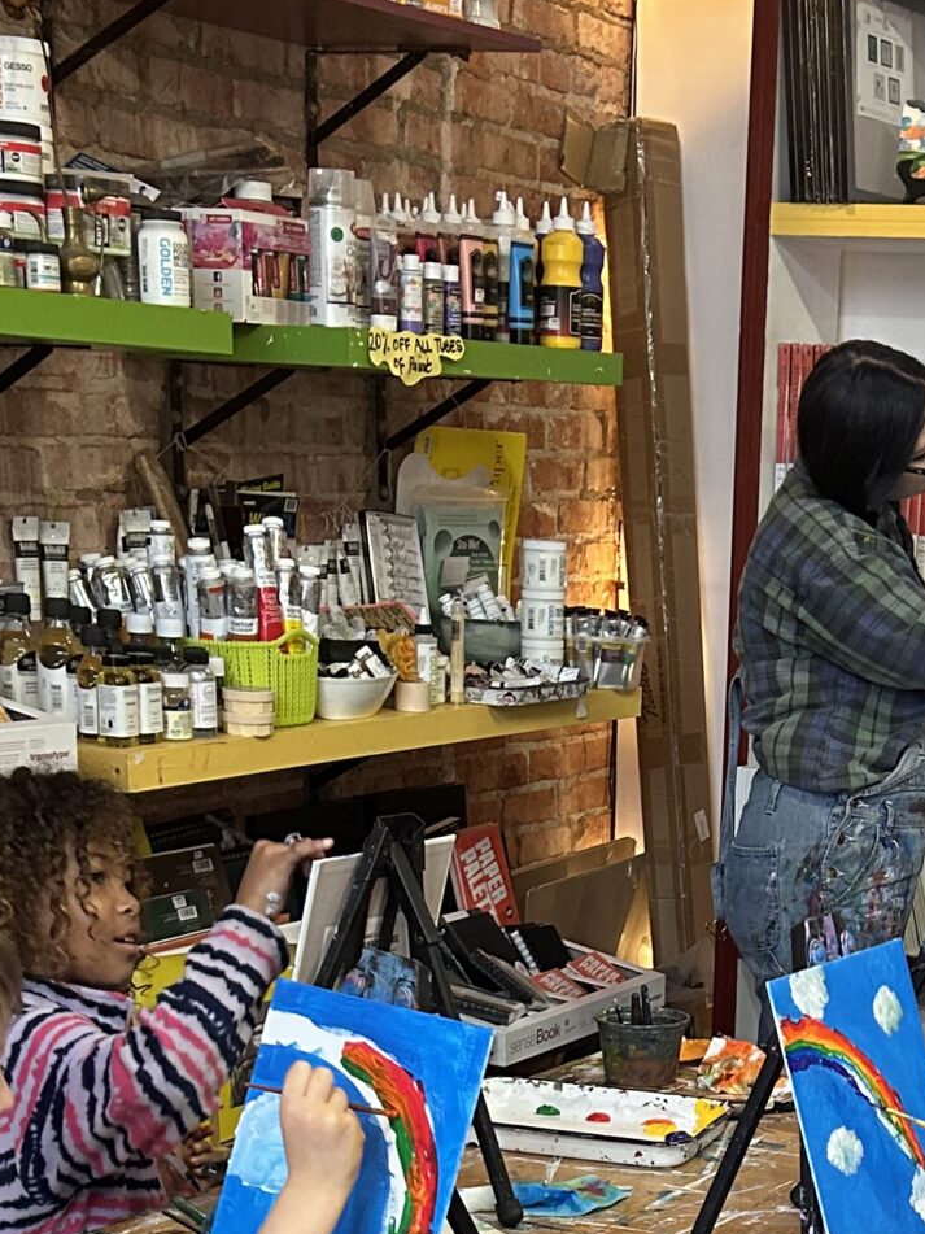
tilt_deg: -19.9
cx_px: 727
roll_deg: -1.9
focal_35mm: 70
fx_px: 2495
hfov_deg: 20.8
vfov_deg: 25.7
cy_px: 1366
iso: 250
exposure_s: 1/60
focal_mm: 5.7
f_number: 1.5
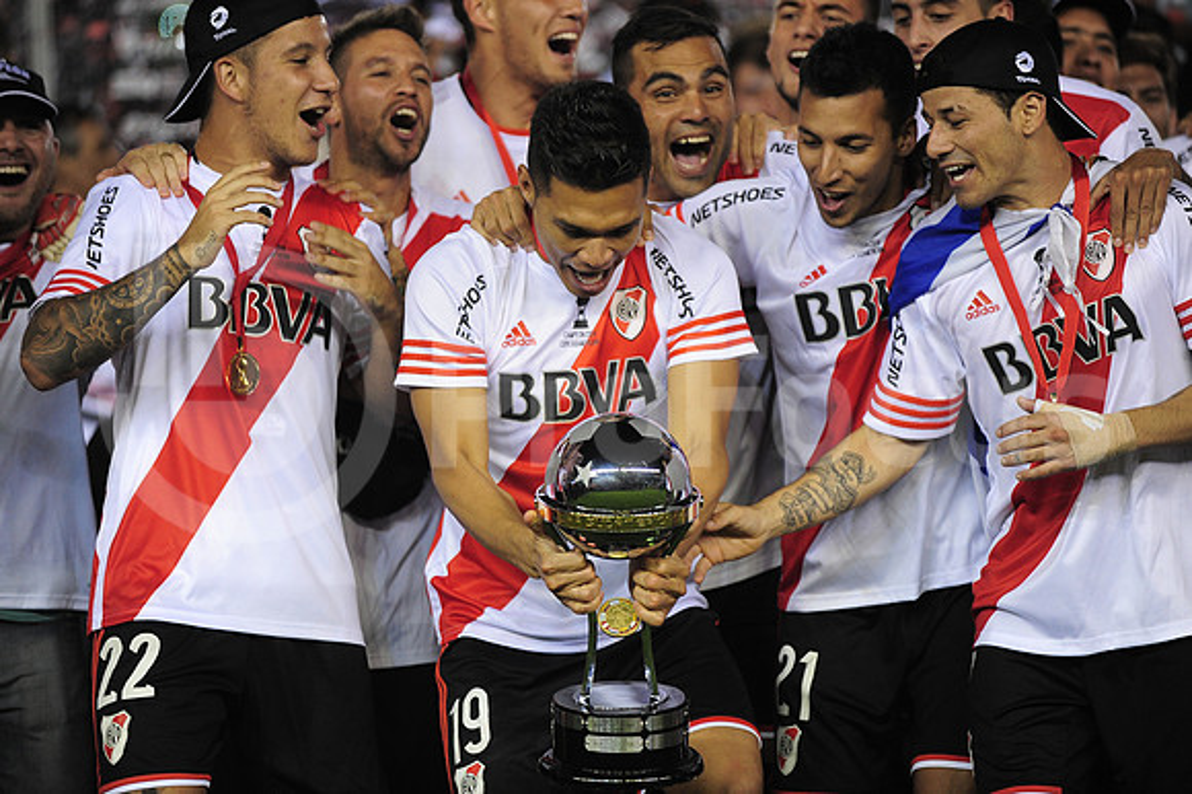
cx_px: 596
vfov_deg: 6.9
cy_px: 397
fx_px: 6618
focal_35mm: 200
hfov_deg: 10.3
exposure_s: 1/640
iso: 1600
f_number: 2.8
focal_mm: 200
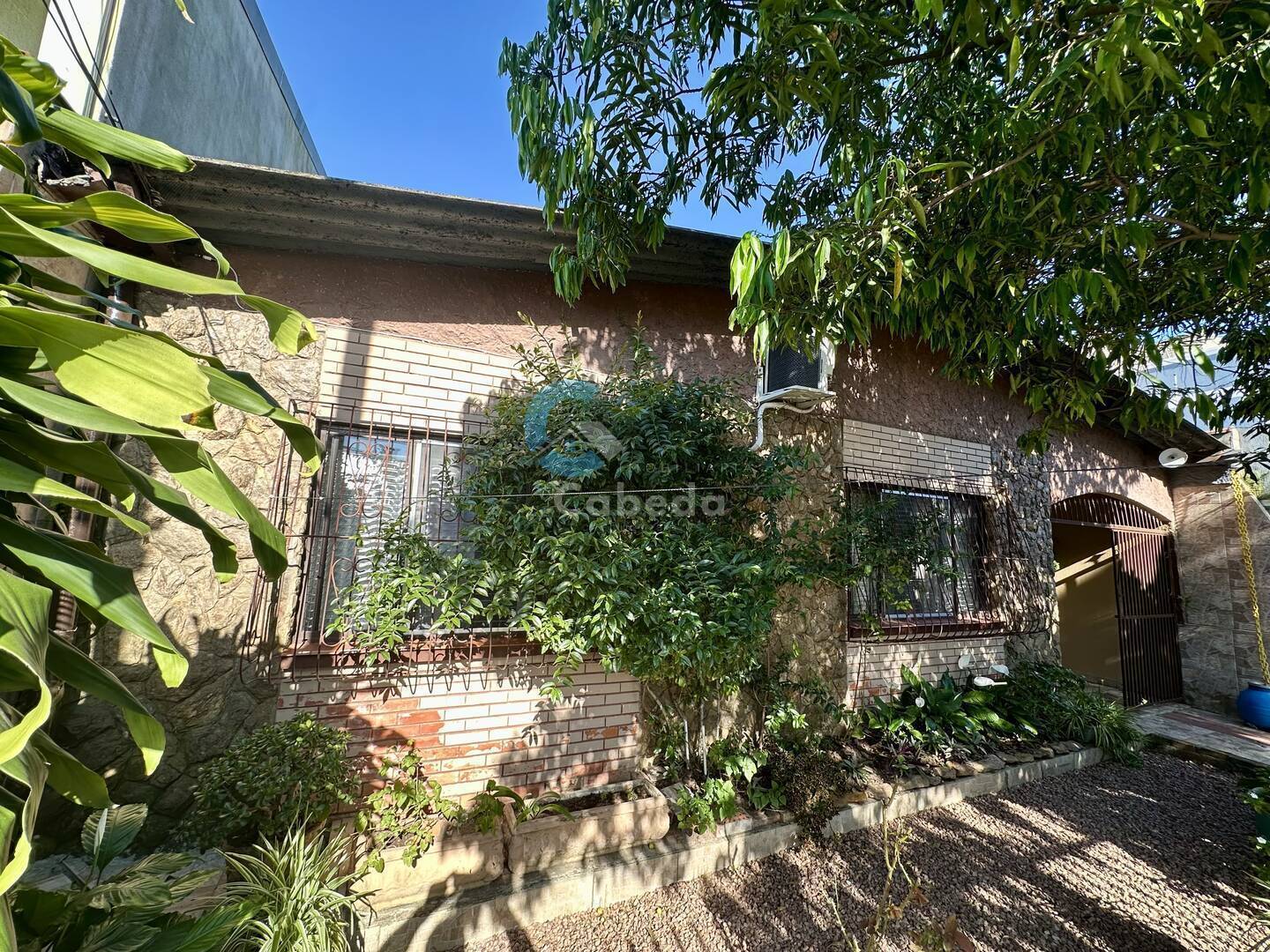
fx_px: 514
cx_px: 635
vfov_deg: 85.7
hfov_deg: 102.1
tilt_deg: +8.3
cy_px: 476
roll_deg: -2.0
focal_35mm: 14
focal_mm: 2.22
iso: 40
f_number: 2.2
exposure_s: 1/216
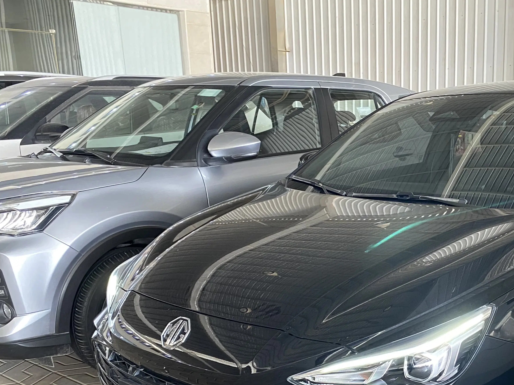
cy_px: 296
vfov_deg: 31.5
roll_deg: +0.8
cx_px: 425
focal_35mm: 45
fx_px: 668
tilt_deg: -12.6
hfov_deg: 40.1
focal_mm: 4.25
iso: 500
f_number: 1.8
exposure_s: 1/40
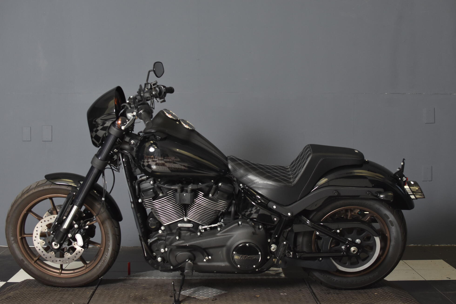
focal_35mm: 54
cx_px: 225
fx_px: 678
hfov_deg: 37.2
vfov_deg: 25.3
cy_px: 153
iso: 800
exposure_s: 1/160
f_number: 4.5
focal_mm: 35
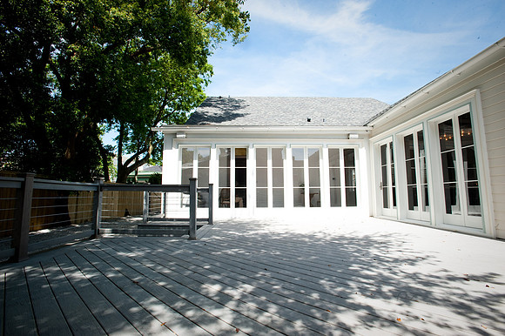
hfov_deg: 93.3
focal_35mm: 17
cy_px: 168
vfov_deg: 70.4
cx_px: 252
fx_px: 238
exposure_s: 1/125
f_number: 16
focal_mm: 17
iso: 250
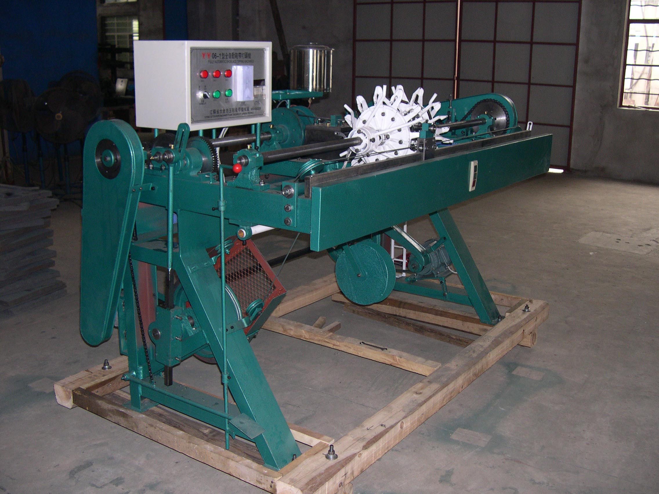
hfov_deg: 49.0
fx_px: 723
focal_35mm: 38
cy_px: 247
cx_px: 330
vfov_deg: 37.7
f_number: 2.8
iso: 183
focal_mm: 8
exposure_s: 1/60
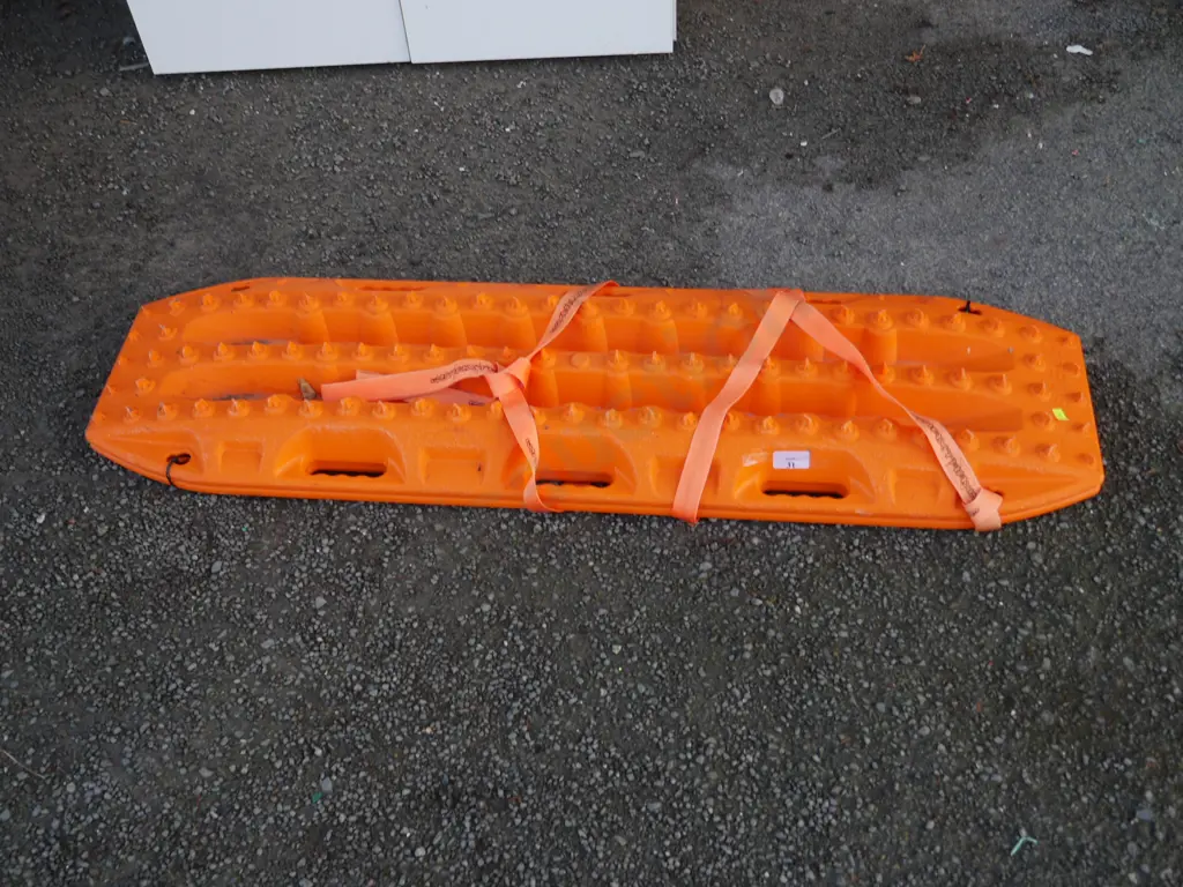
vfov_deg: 37.7
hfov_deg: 49.0
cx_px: 592
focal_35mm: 38
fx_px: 1299
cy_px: 444
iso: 200
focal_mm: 19
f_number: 4.1
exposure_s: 1/100
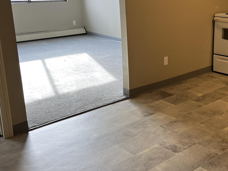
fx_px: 316
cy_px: 60
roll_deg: +0.6
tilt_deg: -14.0
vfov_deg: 30.1
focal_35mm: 48
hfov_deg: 38.2
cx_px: 181
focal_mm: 5.7
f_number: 1.5
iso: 64
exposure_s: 1/121
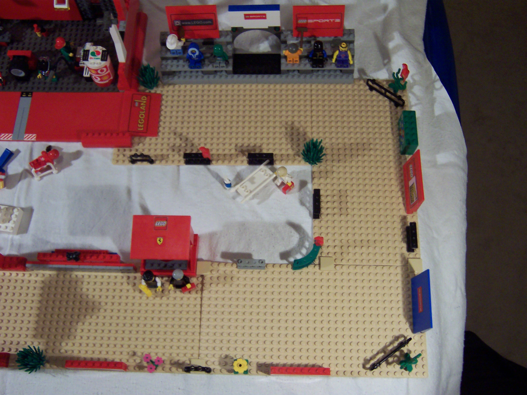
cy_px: 198
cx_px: 264
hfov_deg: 51.4
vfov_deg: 39.7
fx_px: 548
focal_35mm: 36
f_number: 2.8
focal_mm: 5.6
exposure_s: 1/30
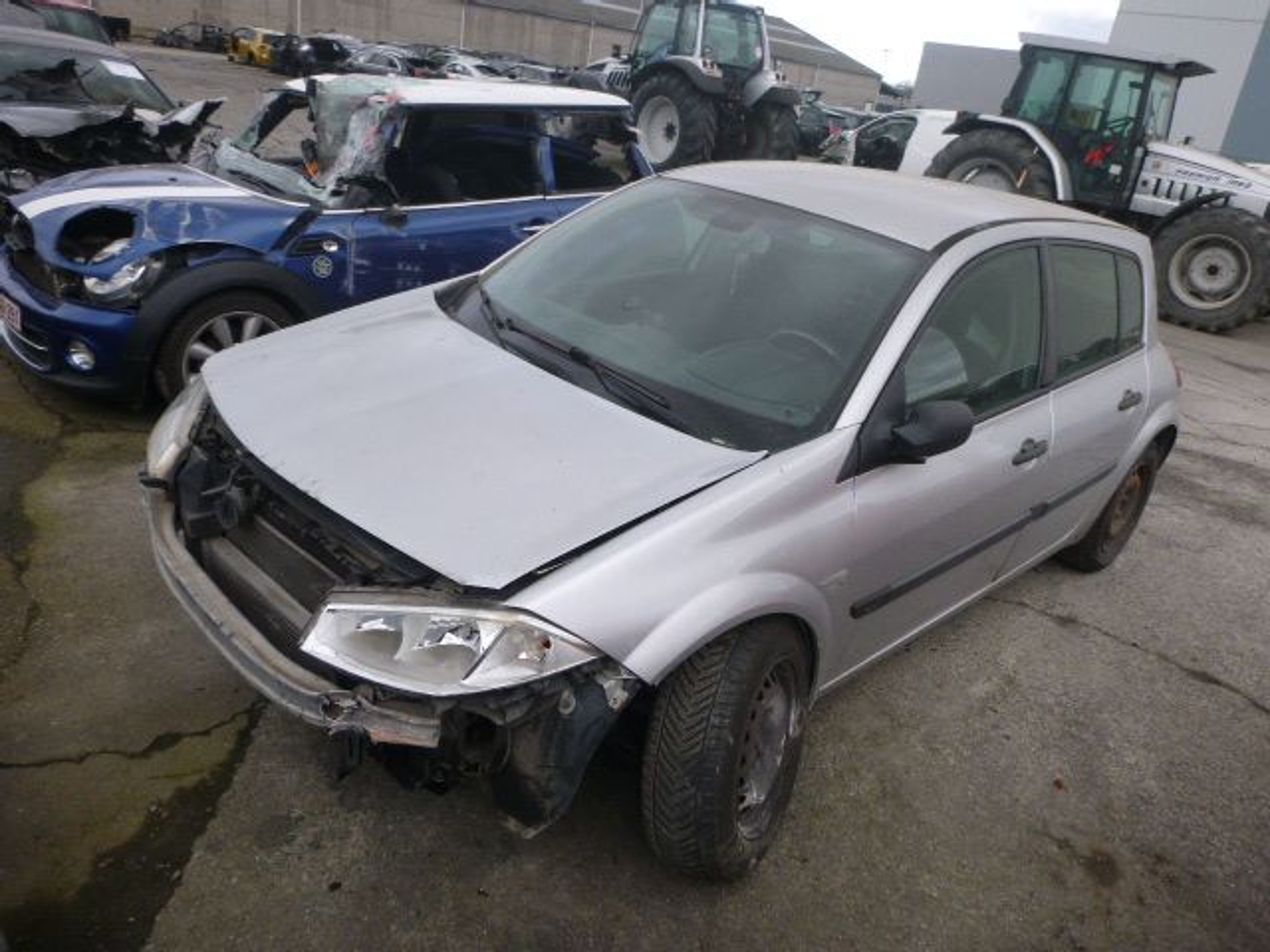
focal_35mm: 25
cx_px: 635
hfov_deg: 69.4
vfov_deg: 54.9
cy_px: 476
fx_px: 917
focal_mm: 4.5
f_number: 3.9
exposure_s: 1/100
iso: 100
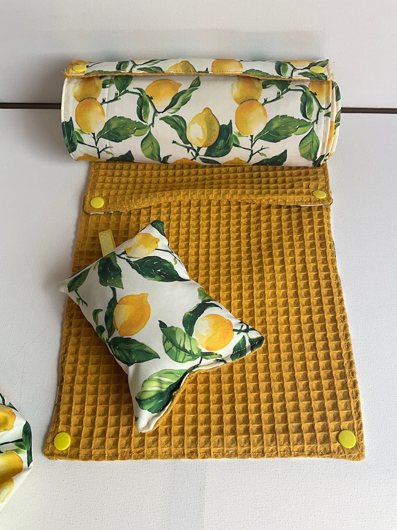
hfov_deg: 48.2
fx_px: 443
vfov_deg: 61.7
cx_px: 198
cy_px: 265
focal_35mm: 29
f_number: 1.8
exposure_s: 1/383
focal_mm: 3
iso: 25
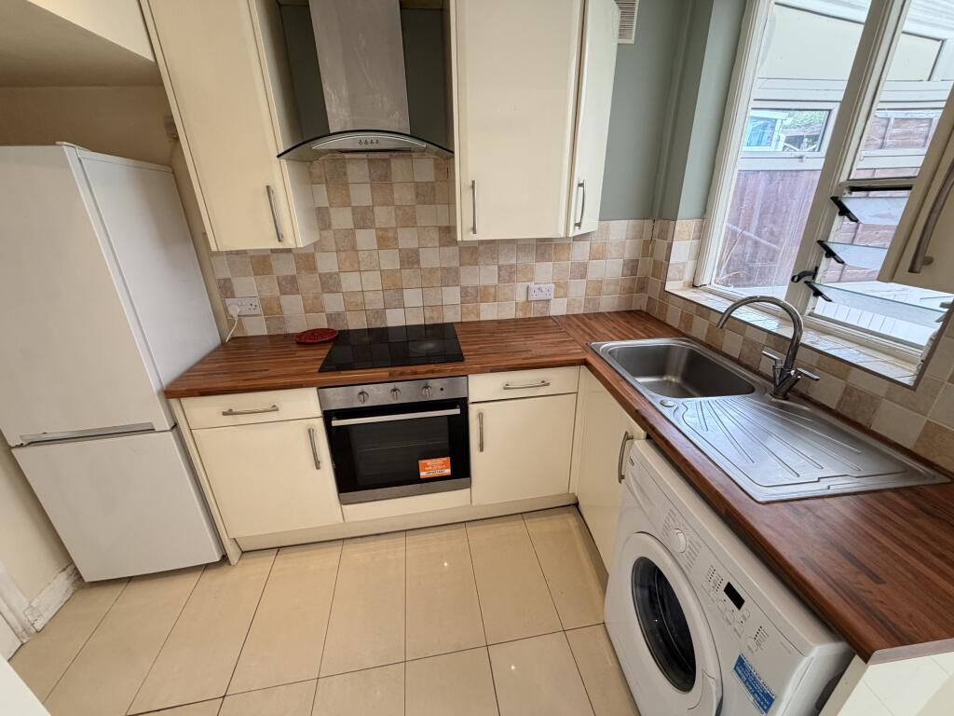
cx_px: 477
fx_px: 386
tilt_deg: -22.4
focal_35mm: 14
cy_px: 358
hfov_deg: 102.1
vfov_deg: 85.7
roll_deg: +1.5
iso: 125
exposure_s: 1/100
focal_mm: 2.22
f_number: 2.2
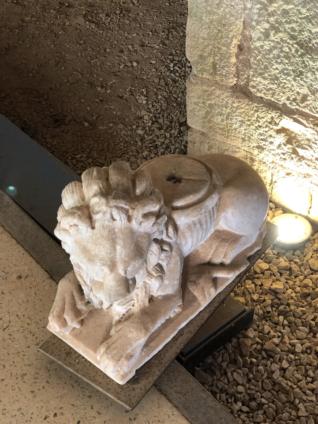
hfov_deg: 25.2
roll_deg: +4.1
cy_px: 218
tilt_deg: -41.7
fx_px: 710
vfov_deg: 33.2
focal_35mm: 58
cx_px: 155
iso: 125
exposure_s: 1/25
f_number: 2.4
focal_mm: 6
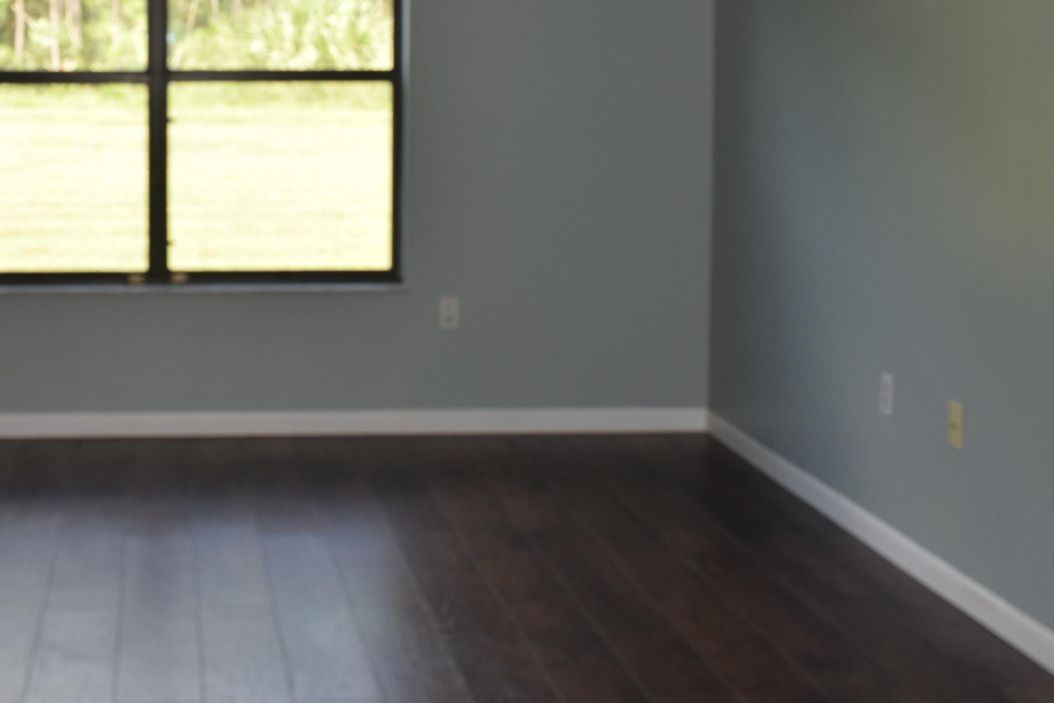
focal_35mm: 60
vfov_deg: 22.4
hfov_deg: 32.7
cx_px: 258
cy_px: 162
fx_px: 1757
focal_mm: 22
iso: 220
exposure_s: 1/125
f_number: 5.6
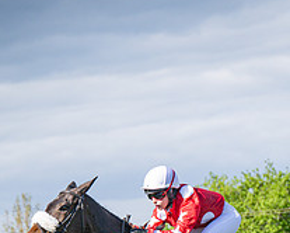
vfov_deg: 5.1
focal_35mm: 300
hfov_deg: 6.4
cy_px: 284
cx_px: 236
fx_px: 2577
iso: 400
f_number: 4
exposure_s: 1/3200
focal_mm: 98
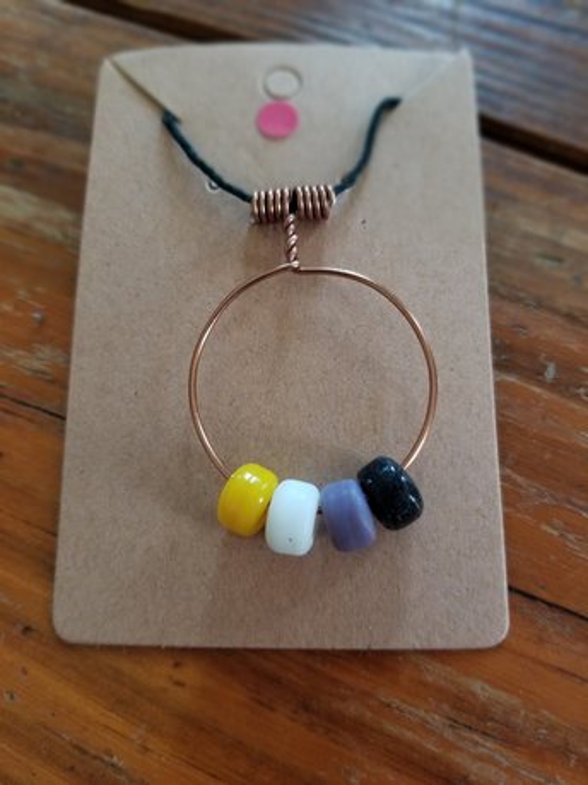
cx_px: 294
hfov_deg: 53.0
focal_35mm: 26
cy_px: 392
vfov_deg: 67.3
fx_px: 589
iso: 250
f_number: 1.7
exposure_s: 1/10
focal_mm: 4.25
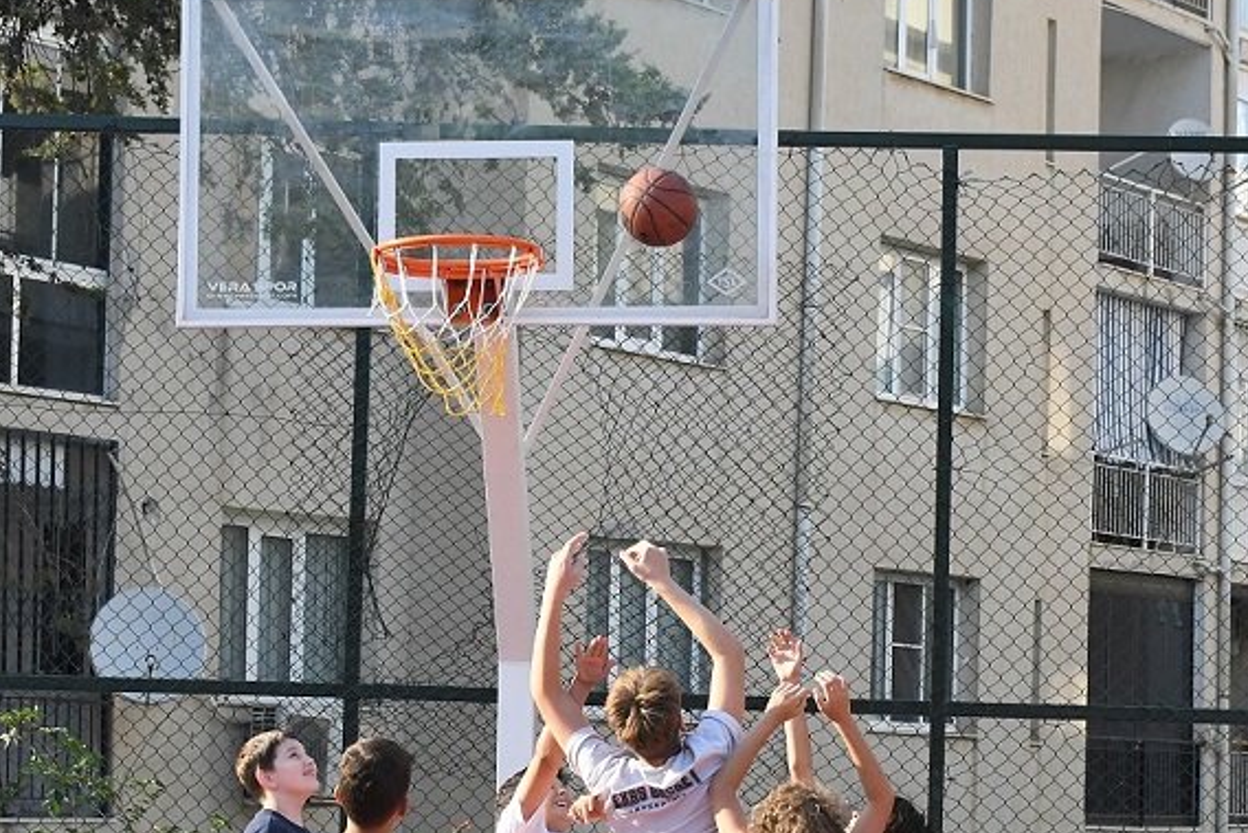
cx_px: 597
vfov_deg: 13.2
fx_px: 3571
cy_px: 681
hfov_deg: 19.8
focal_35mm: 103
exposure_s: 1/3200
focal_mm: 40
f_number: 5.6
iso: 2000
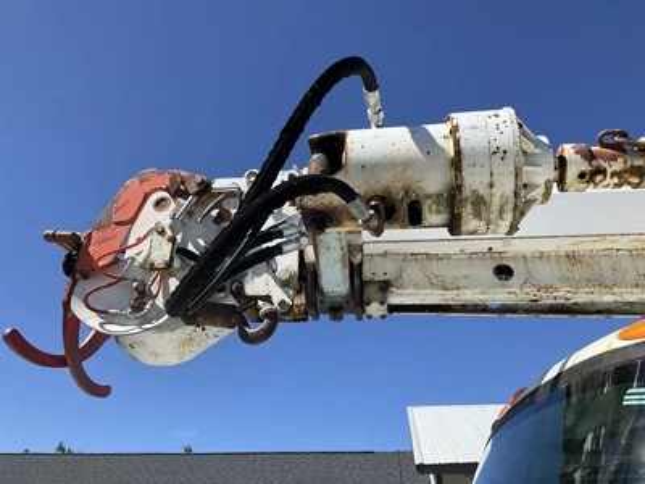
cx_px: 322
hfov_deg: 61.7
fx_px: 540
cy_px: 242
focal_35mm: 29
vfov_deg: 48.2
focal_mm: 3
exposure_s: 1/1848
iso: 25
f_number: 1.8
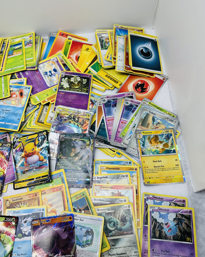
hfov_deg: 49.9
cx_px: 90
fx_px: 220
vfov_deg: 60.4
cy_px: 120
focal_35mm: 29
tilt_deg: -64.1
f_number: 1.78
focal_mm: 6.86
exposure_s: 1/724
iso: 80
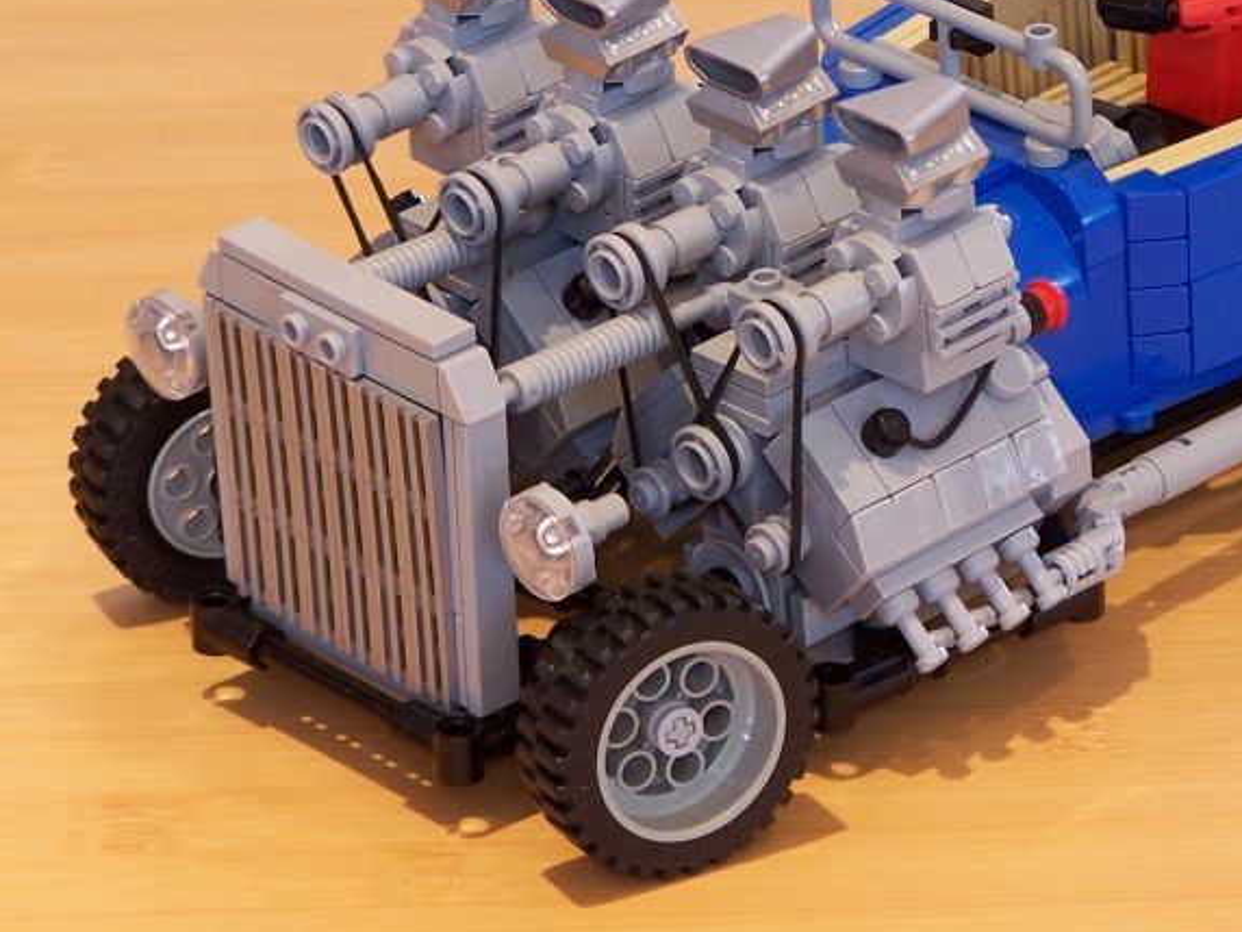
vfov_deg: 6.0
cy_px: 213
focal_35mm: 249
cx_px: 971
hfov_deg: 7.9
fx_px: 8934
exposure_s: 1/6
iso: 80
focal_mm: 23.1
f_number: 3.2
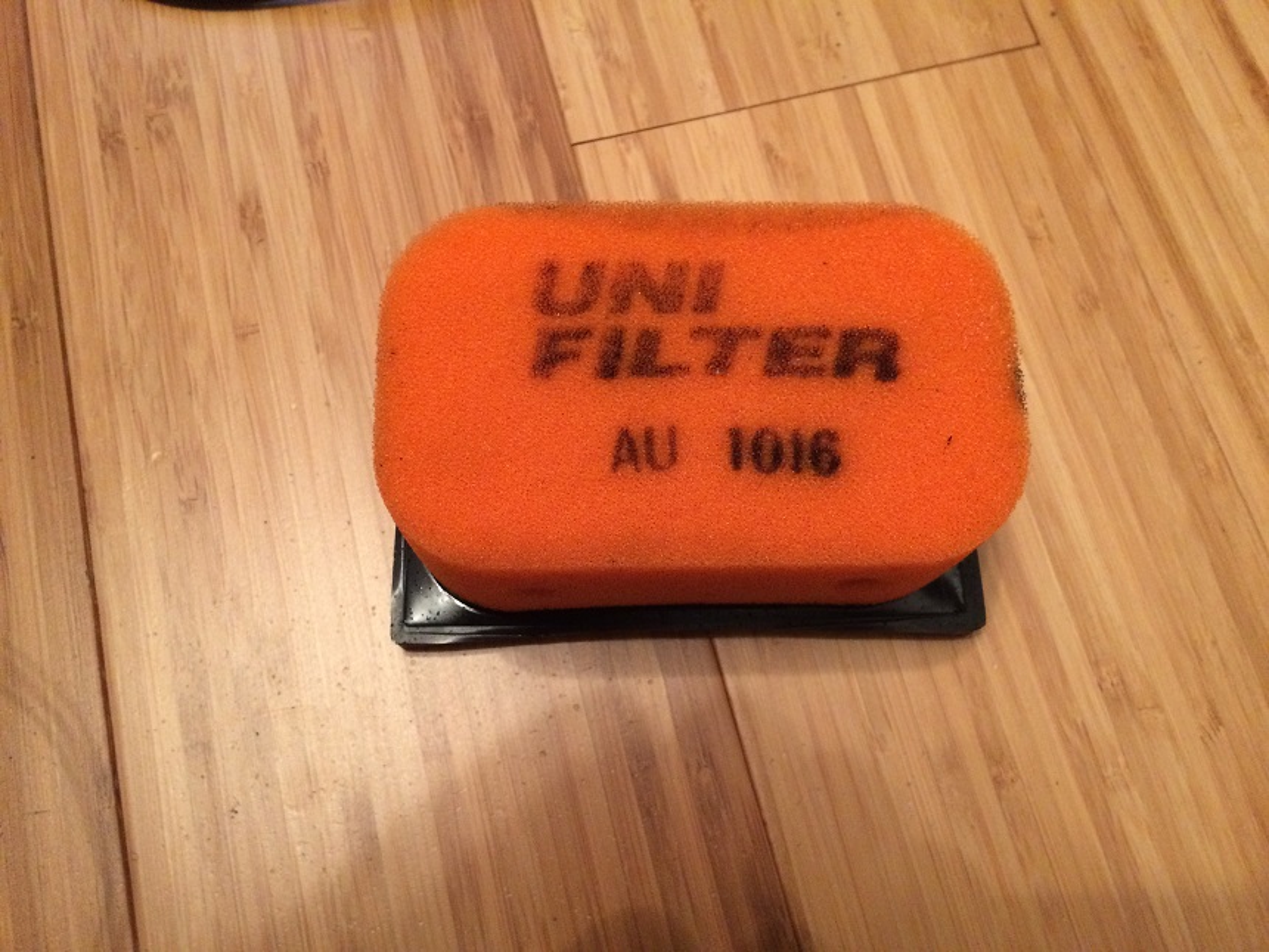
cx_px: 634
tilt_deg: -73.1
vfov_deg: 48.2
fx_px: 1063
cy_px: 476
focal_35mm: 29
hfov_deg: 61.7
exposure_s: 1/17
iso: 320
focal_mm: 4.15
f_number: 2.2
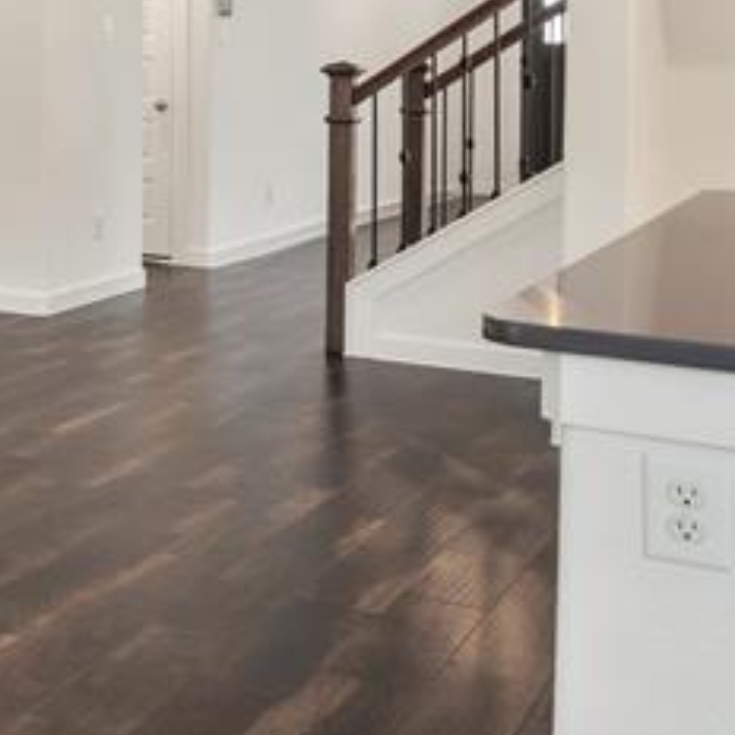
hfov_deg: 21.3
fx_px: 1441
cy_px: 114
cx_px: -516
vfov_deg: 27.8
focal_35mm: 60
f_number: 8
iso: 250
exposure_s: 2.5
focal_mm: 16
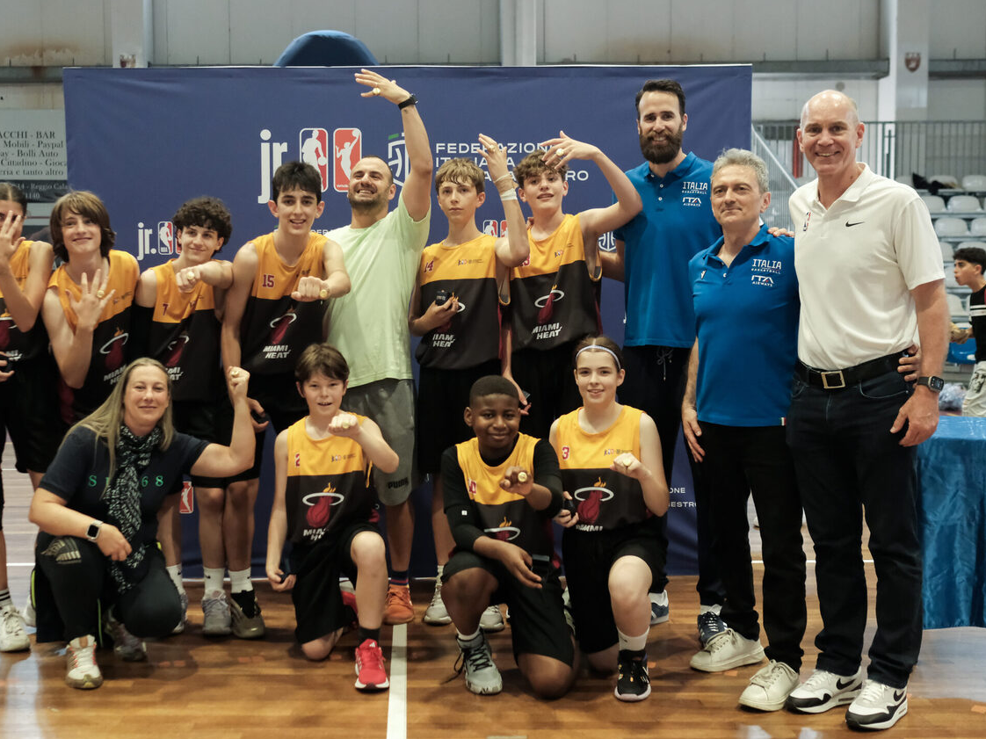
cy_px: 368
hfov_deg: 41.9
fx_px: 1282
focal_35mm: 45
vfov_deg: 32.2
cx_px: 397
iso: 3200
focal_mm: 23
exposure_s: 1/400
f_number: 2.2
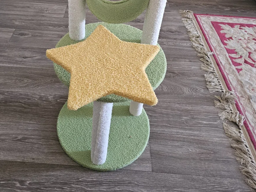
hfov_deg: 51.2
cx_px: 109
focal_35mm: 36
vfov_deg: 37.2
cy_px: 20
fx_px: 266
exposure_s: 1/100
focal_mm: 6.3
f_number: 1.7
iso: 1000
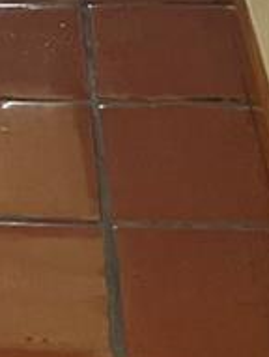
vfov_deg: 11.0
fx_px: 1683
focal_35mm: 163
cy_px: -355
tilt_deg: -14.3
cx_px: -282
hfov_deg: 8.6
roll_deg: +5.8
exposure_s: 1/60
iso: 320
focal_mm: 4.2
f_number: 1.6
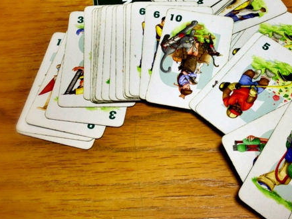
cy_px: 71
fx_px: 430
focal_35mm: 51
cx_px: 194
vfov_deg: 28.3
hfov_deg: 37.1
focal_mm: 4.28
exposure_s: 1/24
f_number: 2.4
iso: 50
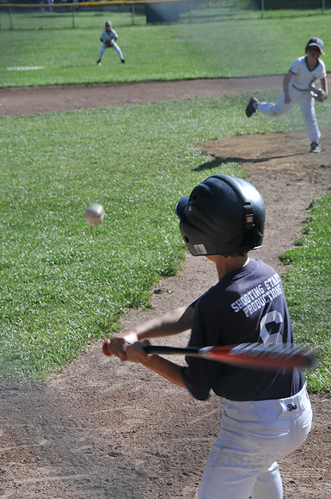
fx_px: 1452
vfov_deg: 19.5
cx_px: 166
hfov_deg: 13.0
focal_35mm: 105
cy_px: 250
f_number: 8
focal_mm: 70
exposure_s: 1/250
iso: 200
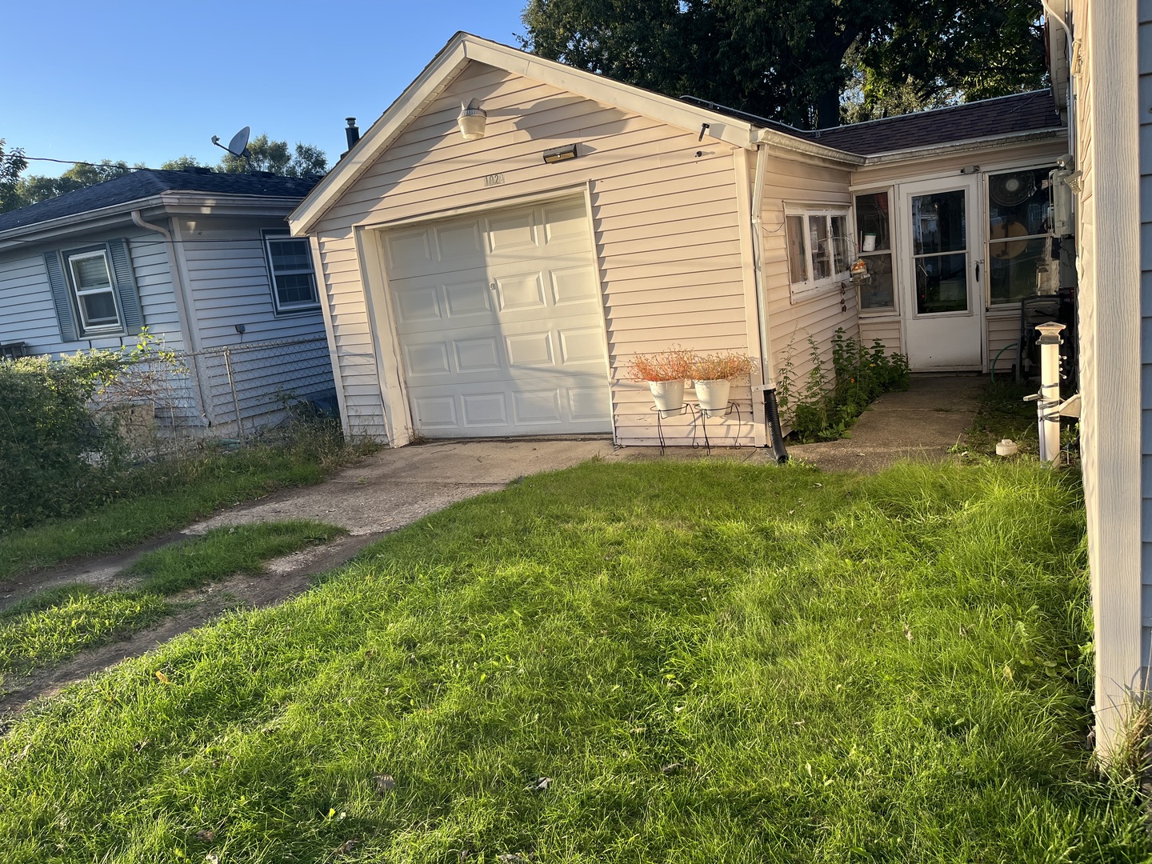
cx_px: 576
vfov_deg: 53.1
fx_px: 865
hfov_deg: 67.3
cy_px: 432
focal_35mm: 26
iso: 50
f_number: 1.6
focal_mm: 5.1
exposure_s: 1/766
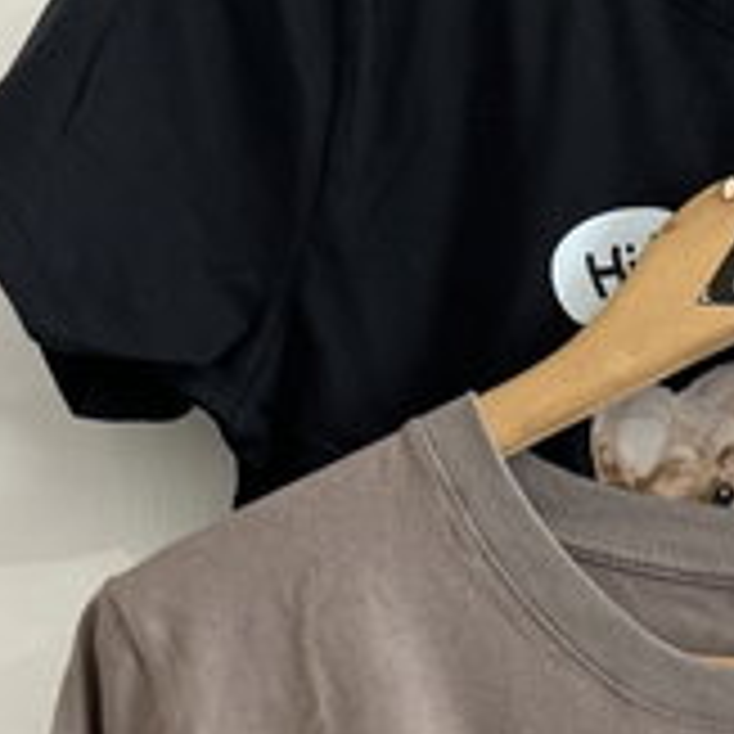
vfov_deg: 19.3
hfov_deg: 22.8
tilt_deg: -9.5
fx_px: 1799
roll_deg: +0.8
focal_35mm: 75
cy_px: 1191
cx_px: 572
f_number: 1.5
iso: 125
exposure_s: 1/100
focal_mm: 5.7
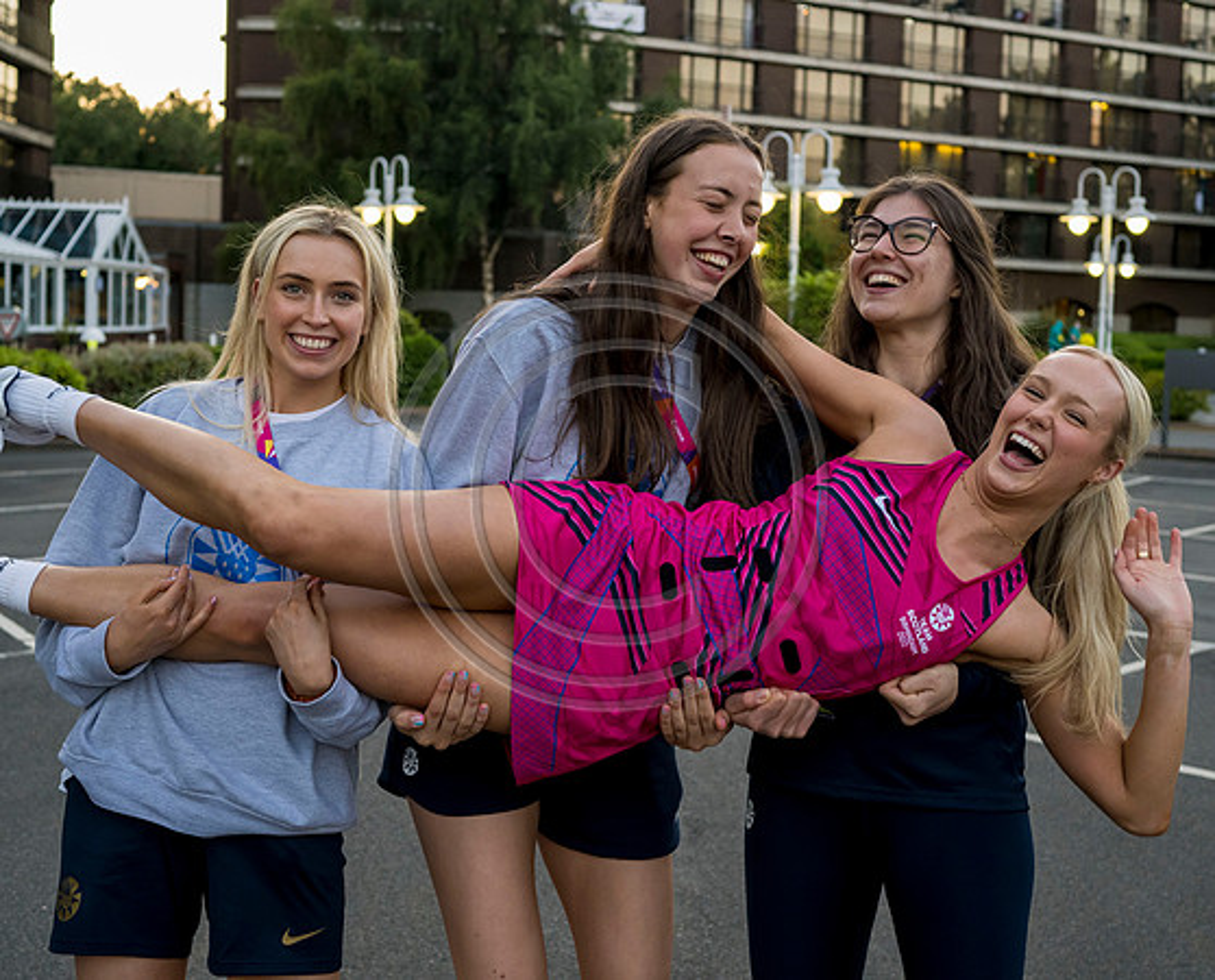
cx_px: 647
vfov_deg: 33.8
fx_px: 1610
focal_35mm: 45
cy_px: 428
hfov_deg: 41.3
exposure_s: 1/250
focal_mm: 35
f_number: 3.5
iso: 1250
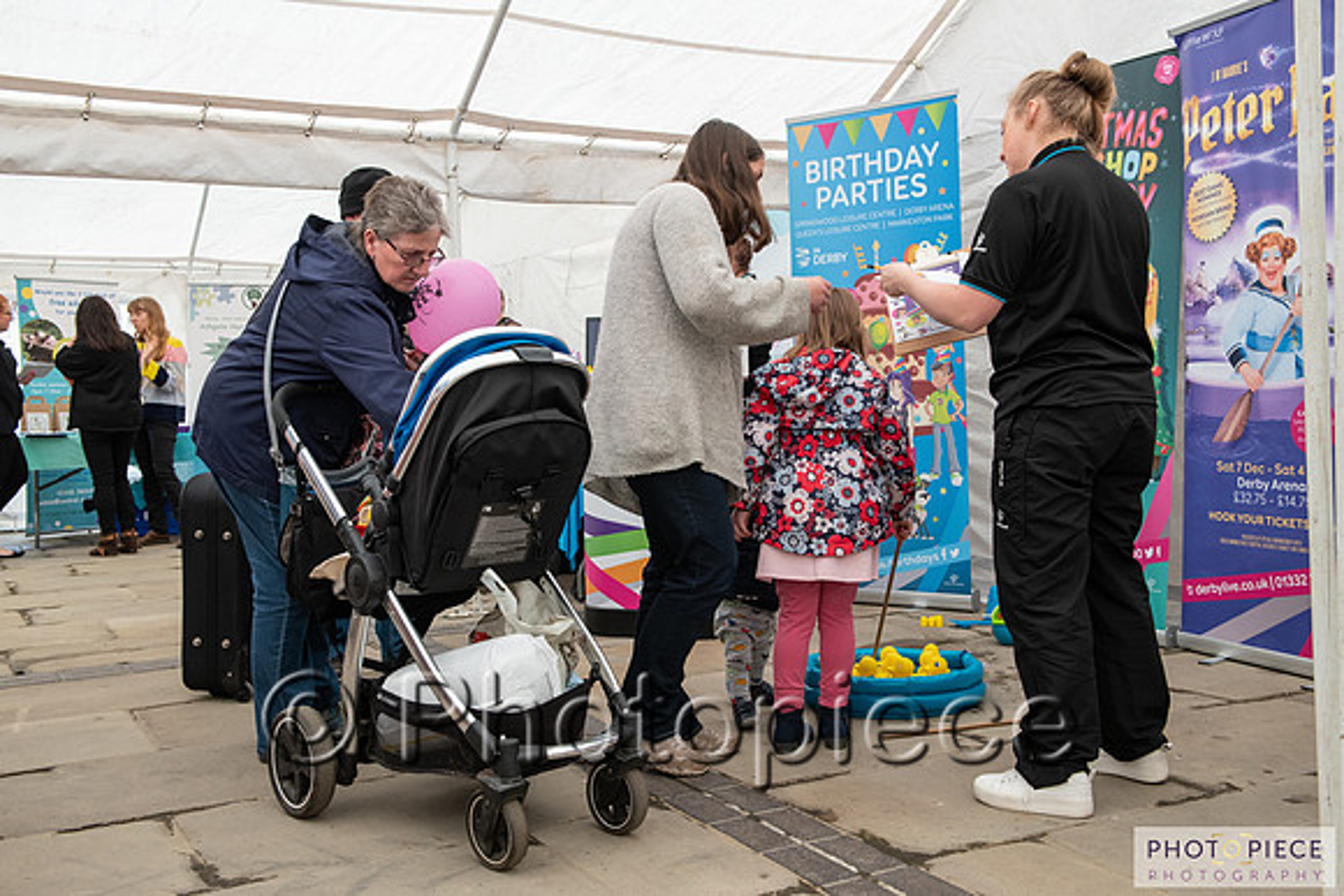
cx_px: 672
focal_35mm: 36
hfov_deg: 53.4
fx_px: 1335
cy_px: 448
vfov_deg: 37.1
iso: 560
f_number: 6.3
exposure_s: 1/125
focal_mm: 35
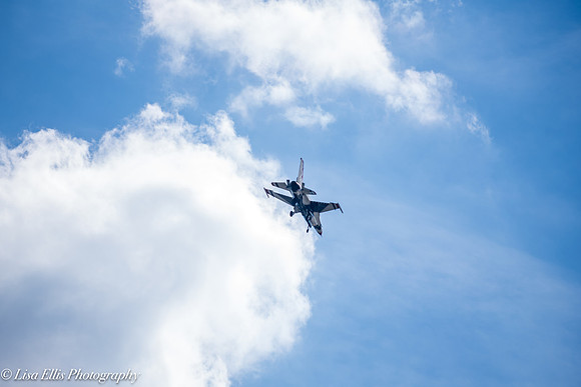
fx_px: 3874
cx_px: 290
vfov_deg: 5.7
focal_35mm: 240
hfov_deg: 8.6
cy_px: 194
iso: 100
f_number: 5
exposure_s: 1/1250
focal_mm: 200
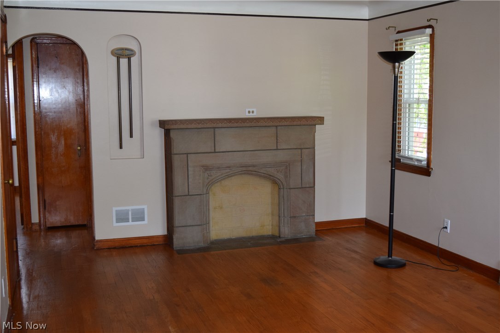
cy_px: 166
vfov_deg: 33.0
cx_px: 250
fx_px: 562
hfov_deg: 47.9
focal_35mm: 40
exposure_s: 1/100
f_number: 5
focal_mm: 27
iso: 800
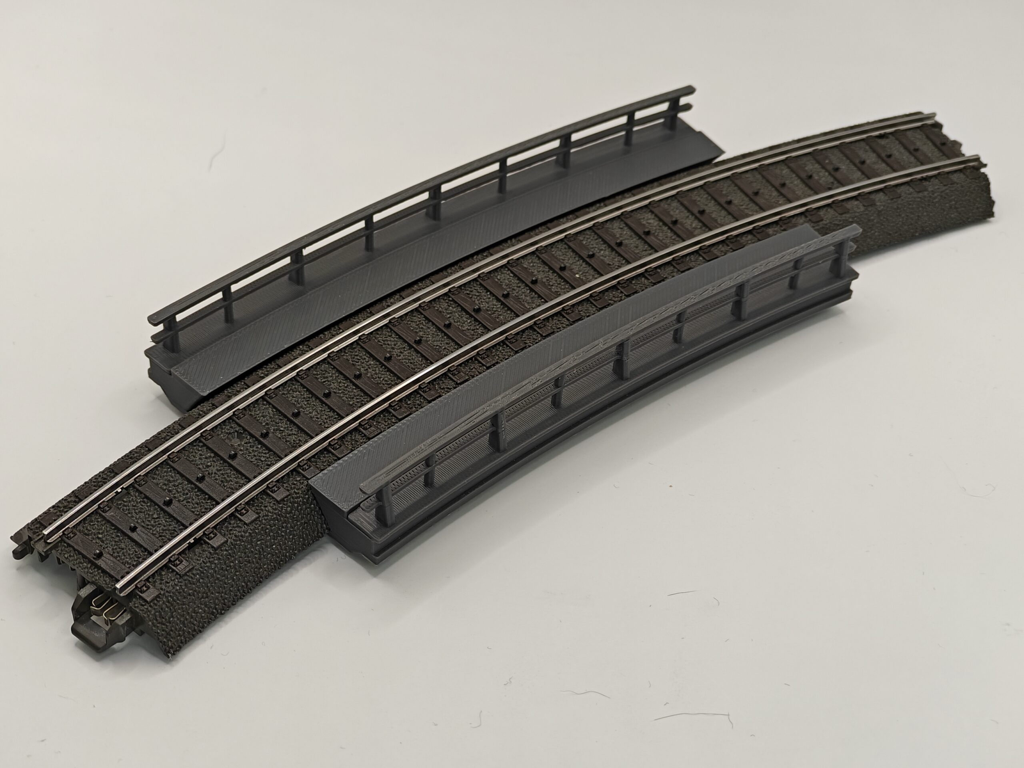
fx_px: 1390
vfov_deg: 30.9
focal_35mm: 47
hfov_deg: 40.4
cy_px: 384
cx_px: 512
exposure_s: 1/100
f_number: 2
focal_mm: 7.08
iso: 125
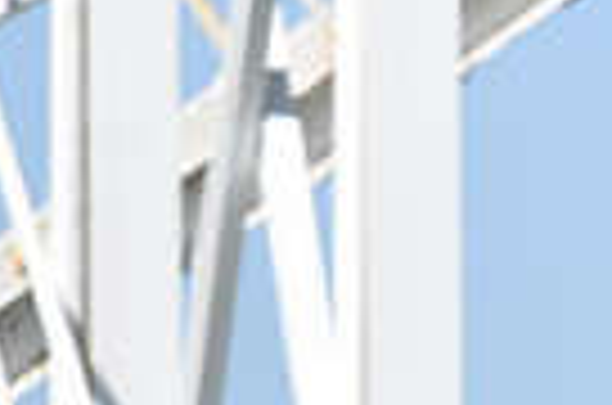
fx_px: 21760
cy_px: 812
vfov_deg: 1.1
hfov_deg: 1.6
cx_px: 1076
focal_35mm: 1283
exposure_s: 1/2500
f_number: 5.6
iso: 400
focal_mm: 300
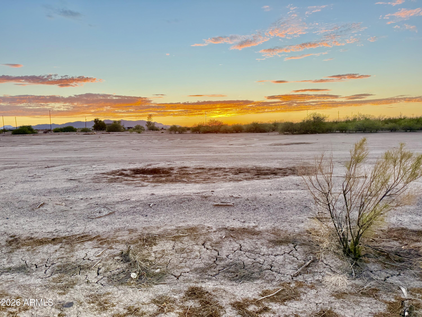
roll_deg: -0.9
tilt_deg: -6.5
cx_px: 211
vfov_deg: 56.8
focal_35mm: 24
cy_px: 158
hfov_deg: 71.6
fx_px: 293
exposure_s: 1/167
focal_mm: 6.76
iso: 200
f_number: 1.78
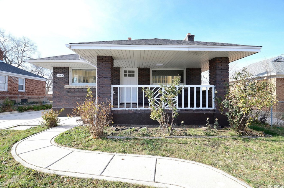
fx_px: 118
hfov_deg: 100.5
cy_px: 94
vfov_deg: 77.1
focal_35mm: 15
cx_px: 142
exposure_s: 1/125
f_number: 5.6
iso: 100
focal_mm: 10
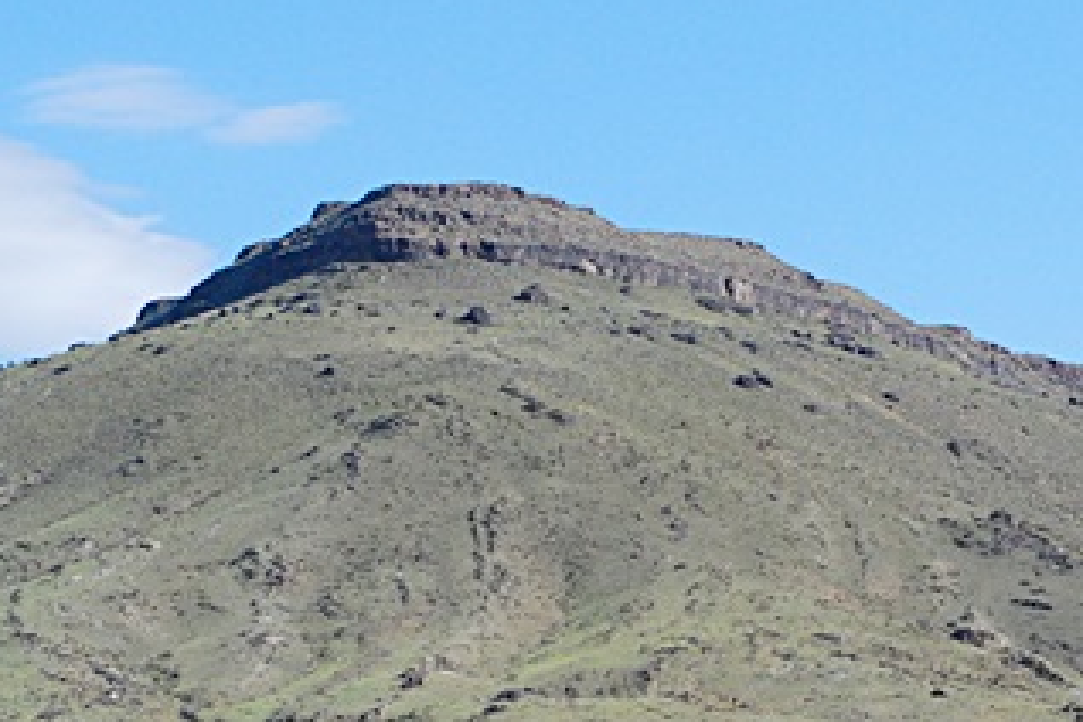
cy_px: 654
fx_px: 5685
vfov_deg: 7.2
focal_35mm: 189
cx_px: 1029
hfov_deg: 10.8
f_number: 5.6
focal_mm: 50
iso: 400
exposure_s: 1/2000
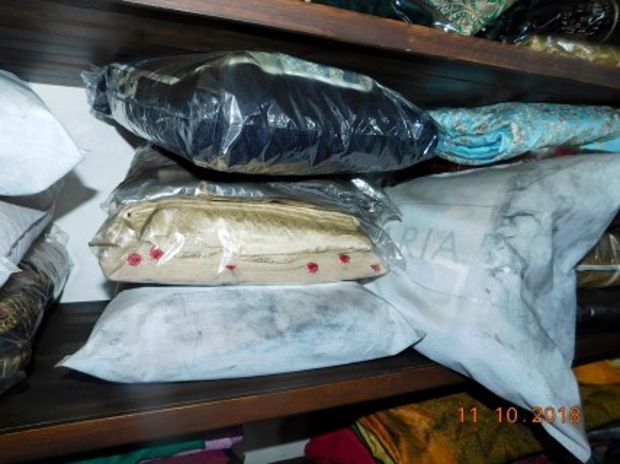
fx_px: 412
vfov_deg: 58.9
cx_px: 310
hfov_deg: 73.9
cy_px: 232
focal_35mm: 23
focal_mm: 4
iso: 200
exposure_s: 1/30
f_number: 3
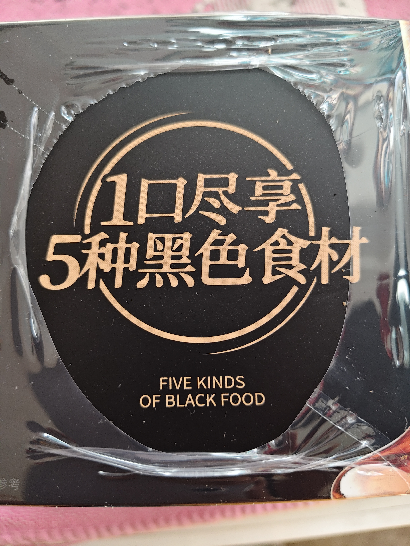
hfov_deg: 58.9
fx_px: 363
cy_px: 273
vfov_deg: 73.9
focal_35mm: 23
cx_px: 205
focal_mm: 5.56
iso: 143
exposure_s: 1/100
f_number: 1.88
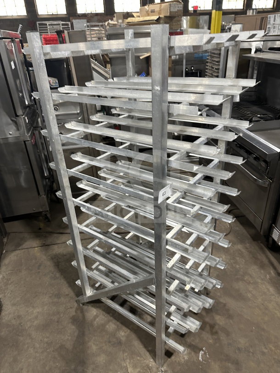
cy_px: 186
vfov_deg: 71.6
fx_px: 259
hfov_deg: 56.8
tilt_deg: -30.0
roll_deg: +4.3
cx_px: 140
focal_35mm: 24
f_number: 1.78
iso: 250
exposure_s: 1/71
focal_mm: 6.86
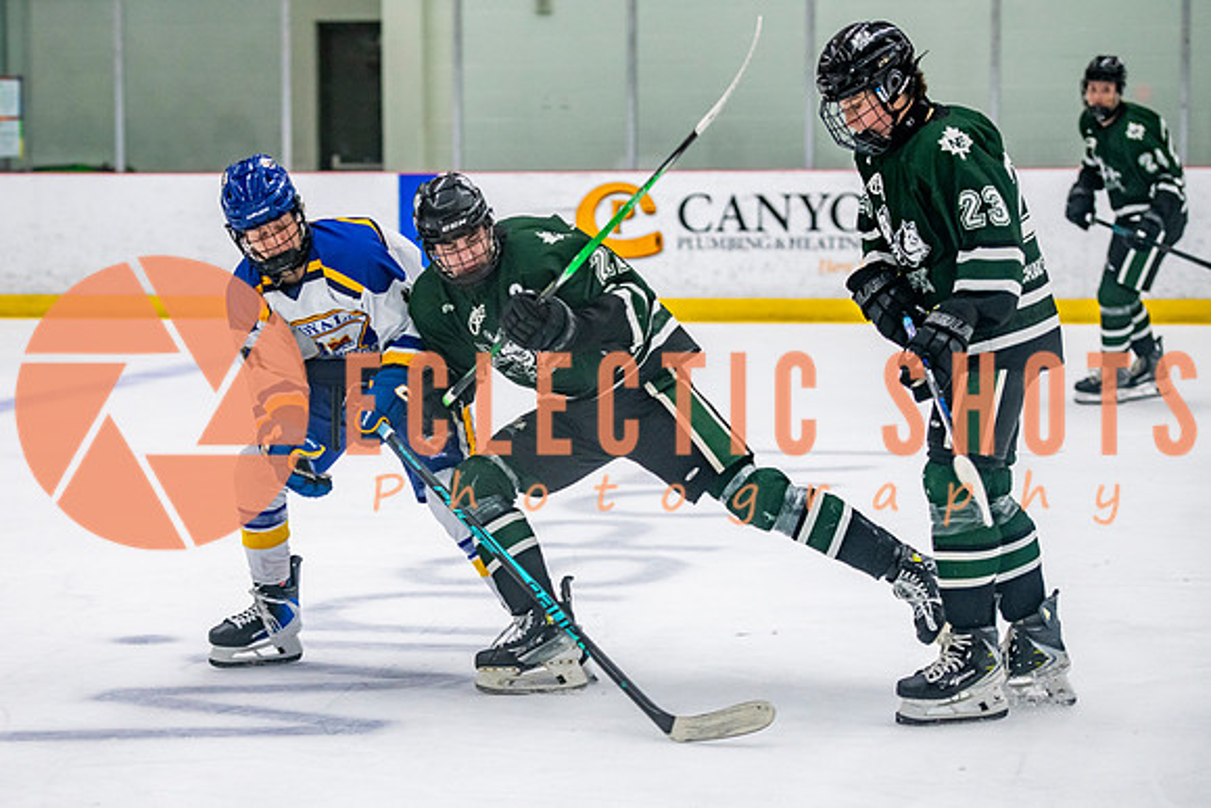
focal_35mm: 122
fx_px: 4108
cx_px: 509
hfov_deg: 16.8
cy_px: 481
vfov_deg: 11.2
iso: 2000
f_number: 3.2
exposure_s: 1/640
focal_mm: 100
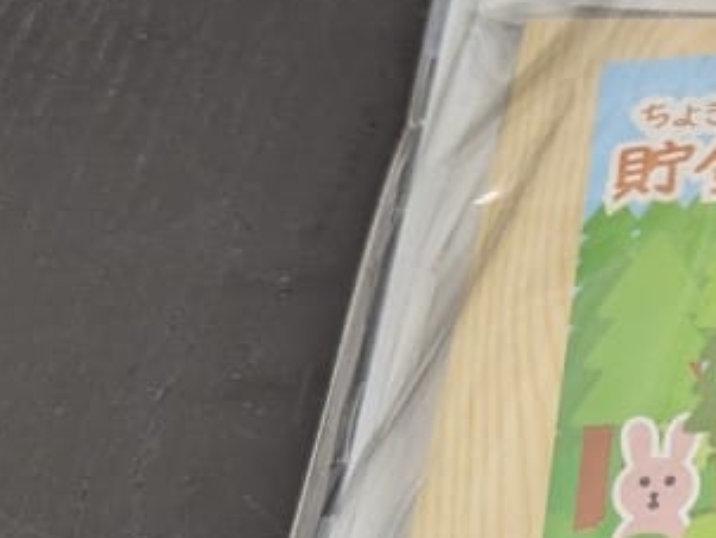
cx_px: 1203
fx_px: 1967
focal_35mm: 95
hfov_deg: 17.5
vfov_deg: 15.6
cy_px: 216
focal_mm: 6.81
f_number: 1.85
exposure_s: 1/100
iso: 82
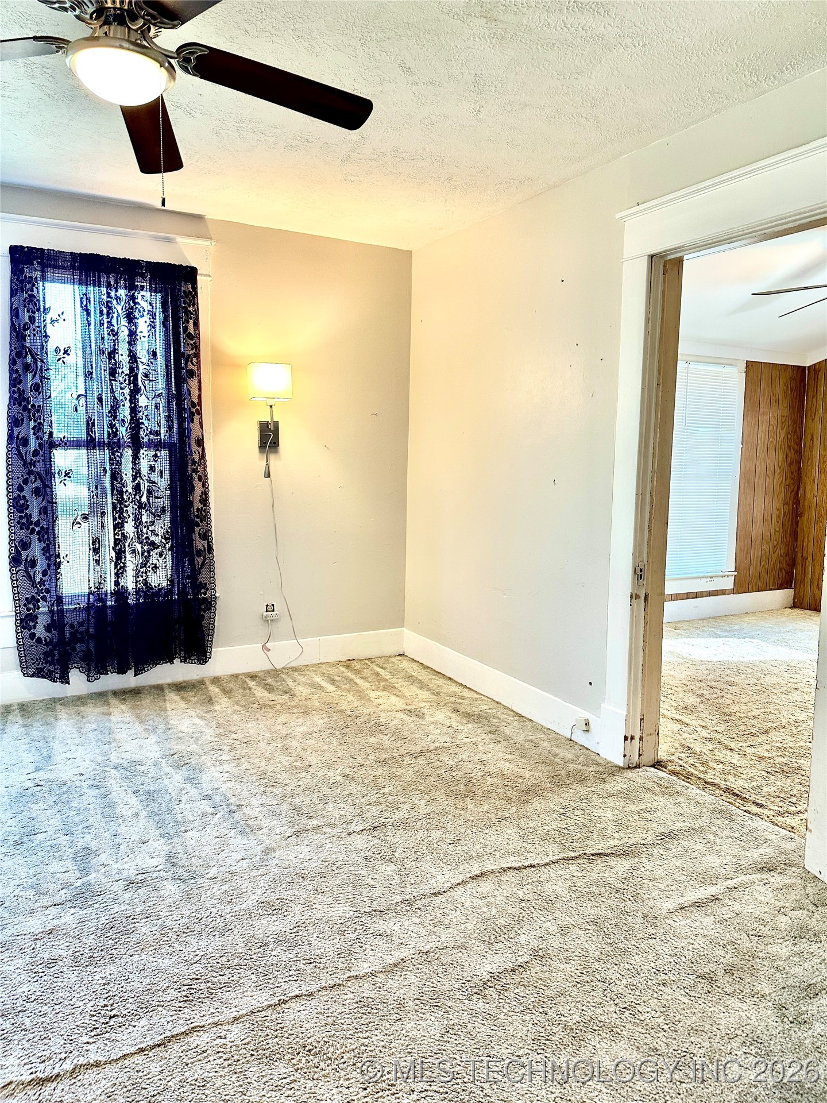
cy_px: 552
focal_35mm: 24
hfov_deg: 56.8
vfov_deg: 71.6
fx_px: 765
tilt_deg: -6.3
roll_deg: -0.8
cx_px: 414
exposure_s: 1/120
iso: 160
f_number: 1.78
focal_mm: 6.86
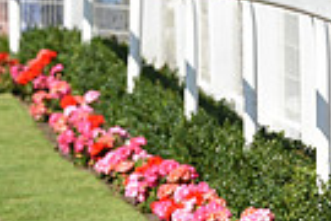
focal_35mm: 728
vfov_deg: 1.9
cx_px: -373
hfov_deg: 2.8
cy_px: -68
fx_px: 6693
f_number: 5
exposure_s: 1/3200
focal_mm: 170
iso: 400
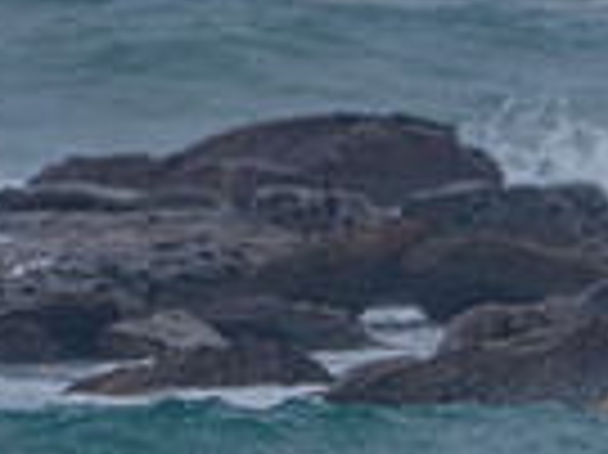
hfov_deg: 0.8
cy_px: 681
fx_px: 44328
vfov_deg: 0.6
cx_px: 770
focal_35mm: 2526
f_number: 5.6
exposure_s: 1/2000
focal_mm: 500
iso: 450
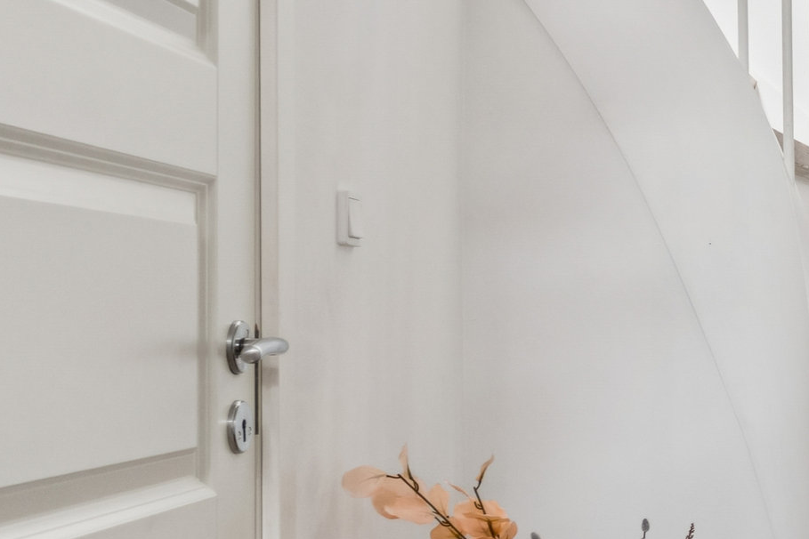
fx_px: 1502
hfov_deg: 23.4
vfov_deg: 20.3
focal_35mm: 67
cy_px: 313
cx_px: 1249
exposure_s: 1/1.67
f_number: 8
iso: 200
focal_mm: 13.5
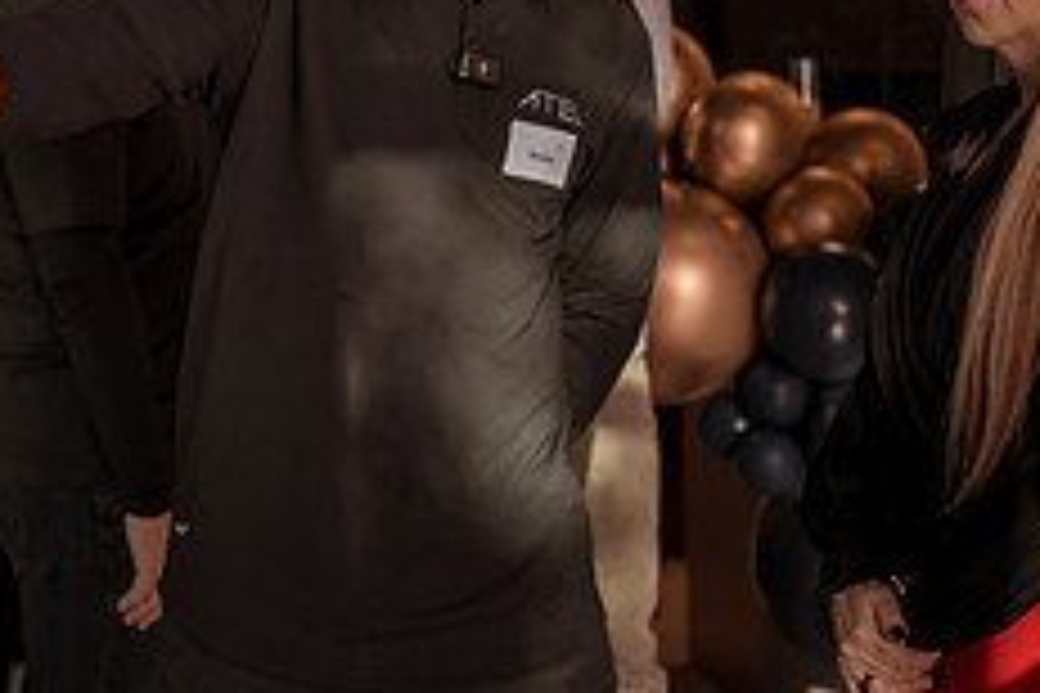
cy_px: 142
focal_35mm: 94
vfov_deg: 14.5
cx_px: 128
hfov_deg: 21.3
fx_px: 2715
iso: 100
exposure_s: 1/500
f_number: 1.8
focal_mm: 35
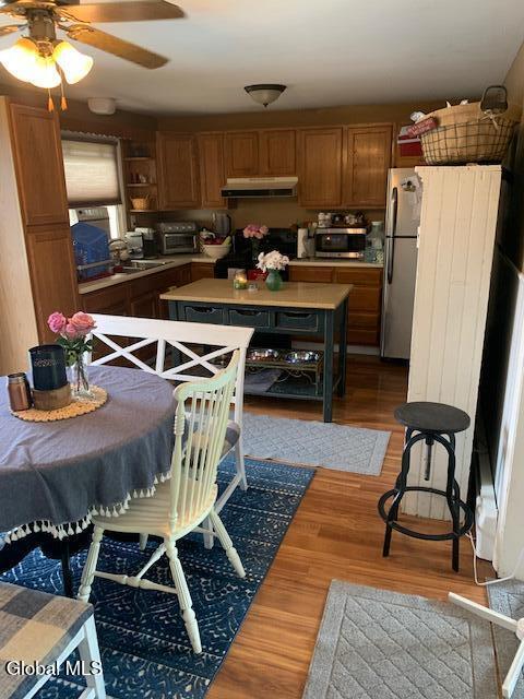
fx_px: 525
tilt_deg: -16.0
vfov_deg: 67.3
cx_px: 262
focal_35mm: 26
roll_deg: +0.9
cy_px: 350
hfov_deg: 53.1
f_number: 1.8
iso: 200
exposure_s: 1/60
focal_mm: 4.25
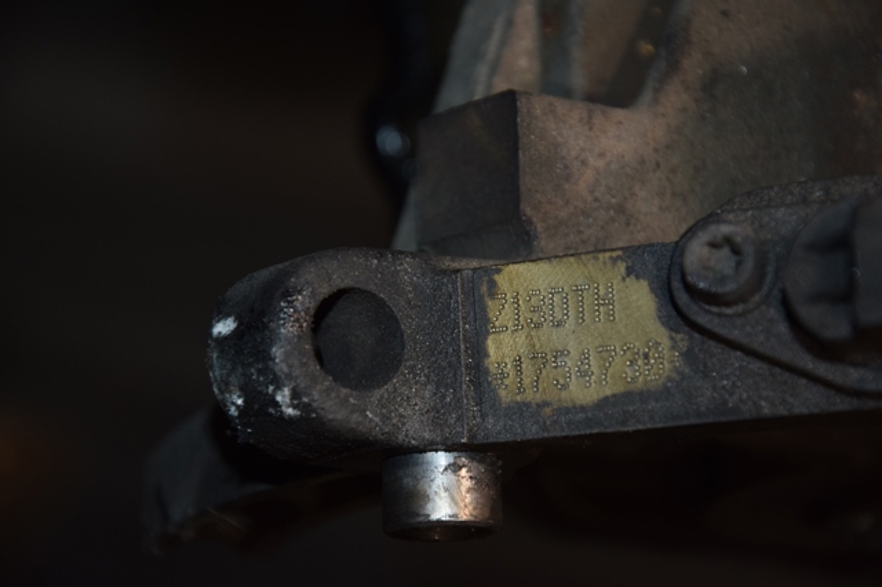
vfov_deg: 8.7
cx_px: 441
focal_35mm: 158
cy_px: 294
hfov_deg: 13.0
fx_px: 3857
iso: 800
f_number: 5.6
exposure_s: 1/60
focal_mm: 105
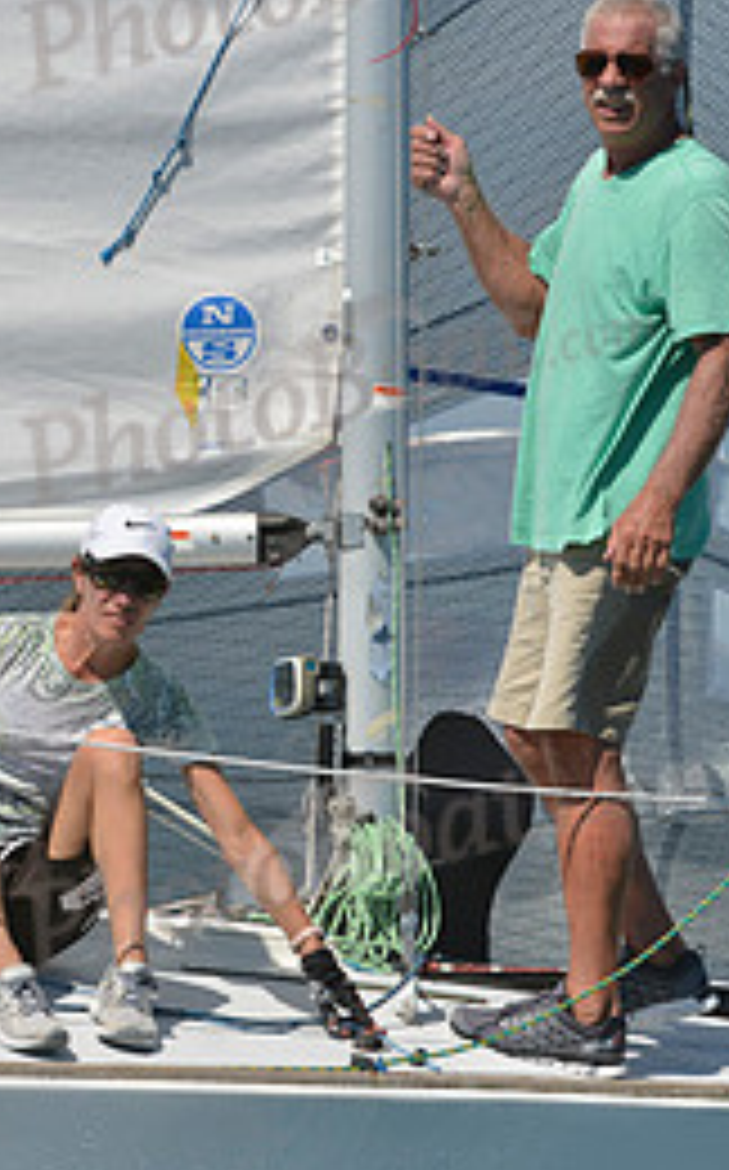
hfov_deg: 2.9
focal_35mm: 455
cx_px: -207
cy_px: 686
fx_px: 14496
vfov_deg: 4.6
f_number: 8
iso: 200
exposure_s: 1/1250
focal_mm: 200
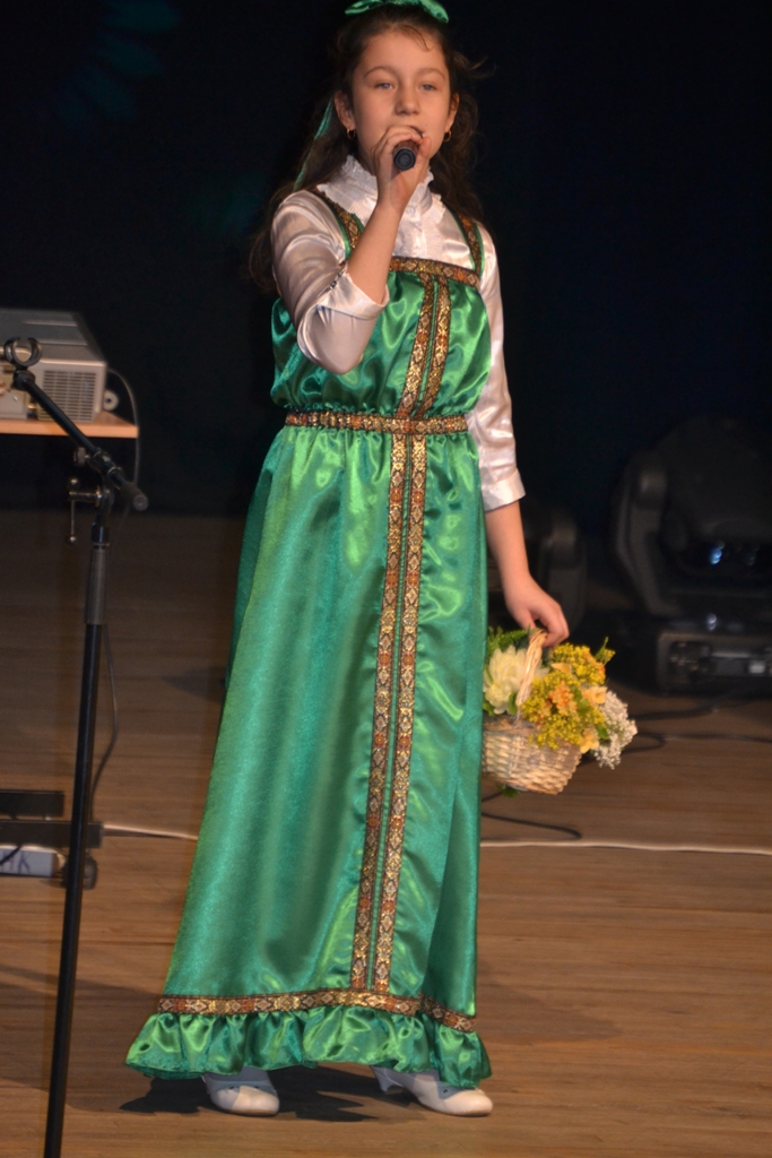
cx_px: 386
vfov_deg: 6.9
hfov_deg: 4.6
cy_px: 579
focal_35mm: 300
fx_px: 9646
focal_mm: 200
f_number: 5.6
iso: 800
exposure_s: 1/60
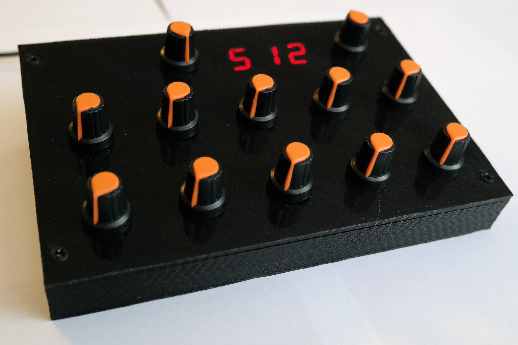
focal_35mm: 33
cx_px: 259
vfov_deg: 40.0
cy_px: 172
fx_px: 475
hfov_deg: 57.2
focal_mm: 22
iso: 800
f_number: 3.5
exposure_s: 1/40
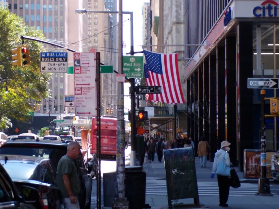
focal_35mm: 93
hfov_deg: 21.1
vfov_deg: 15.9
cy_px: 89
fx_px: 749
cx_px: 132
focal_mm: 13.3
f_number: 3.9
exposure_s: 1/180
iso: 100
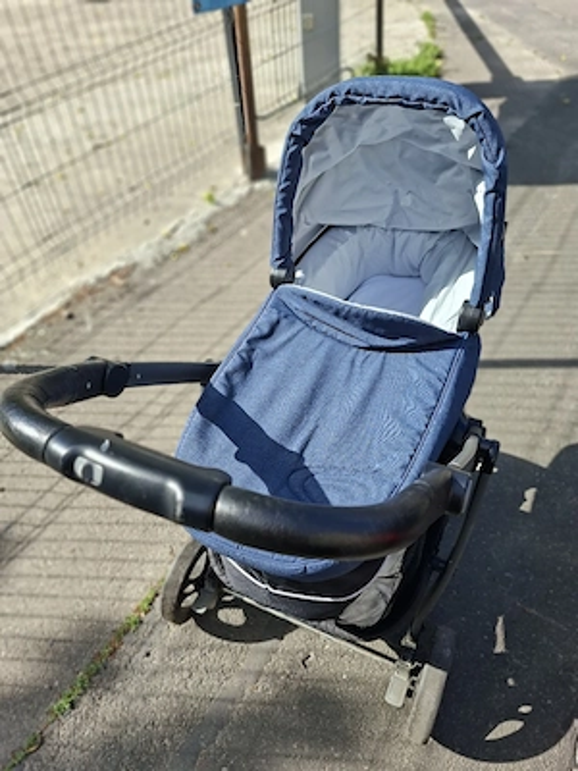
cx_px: 289
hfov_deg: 58.9
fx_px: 512
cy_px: 386
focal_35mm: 23
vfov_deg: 73.9
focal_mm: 5.54
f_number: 1.8
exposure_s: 1/1111
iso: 50
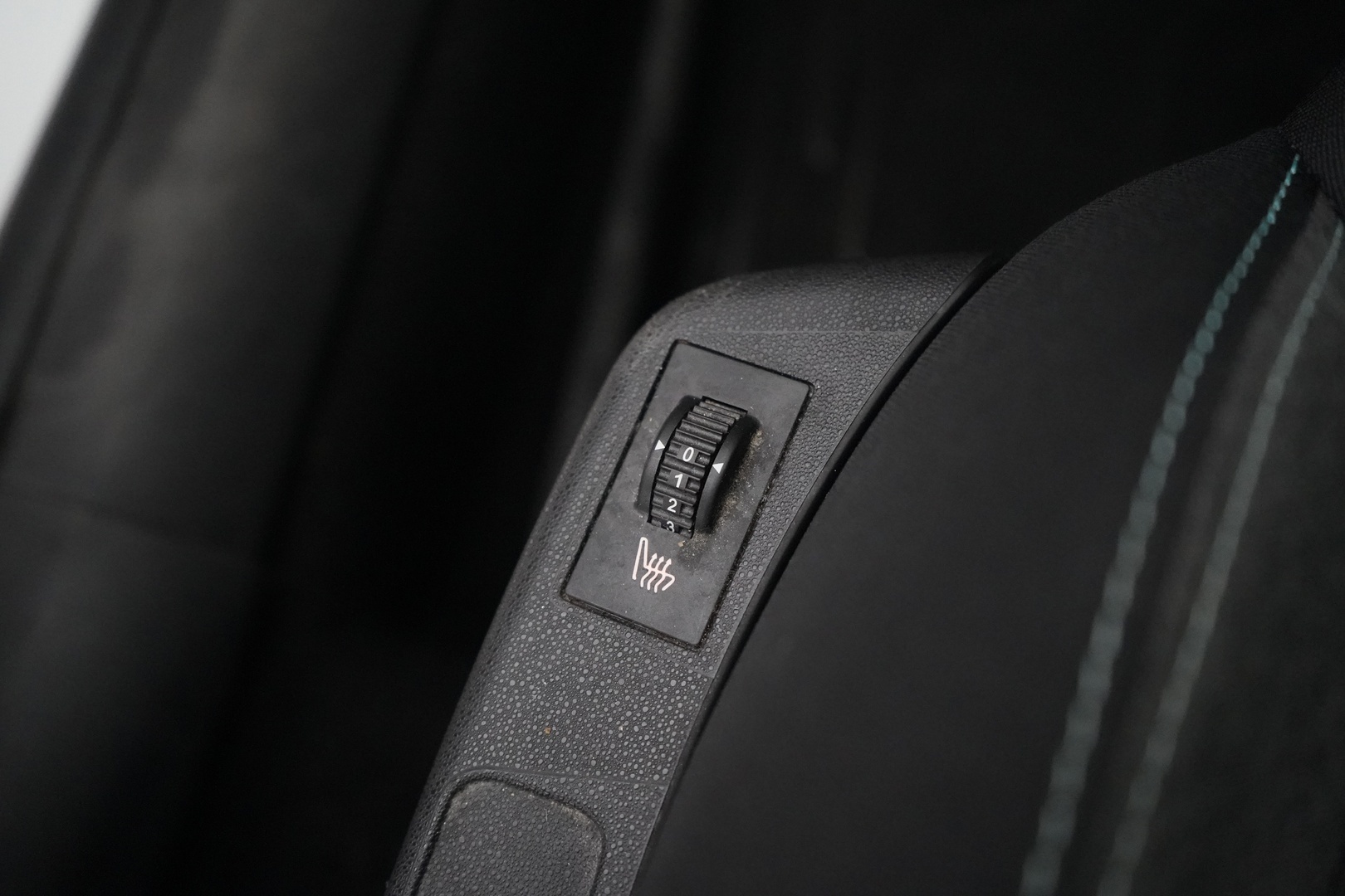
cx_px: 672
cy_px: 448
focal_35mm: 39
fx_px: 1457
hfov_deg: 49.6
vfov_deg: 34.2
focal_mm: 39
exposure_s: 1/60
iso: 12800
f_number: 4
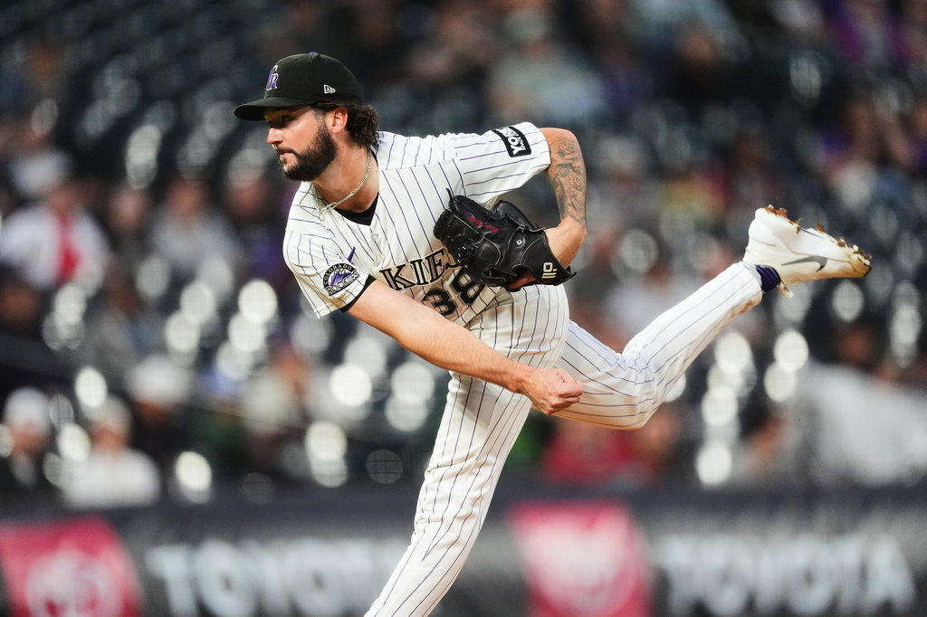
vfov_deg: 2.3
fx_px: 15444
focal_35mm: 600
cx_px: 464
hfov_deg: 3.4
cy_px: 308
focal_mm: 600
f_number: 4
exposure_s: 1/1600
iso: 5000
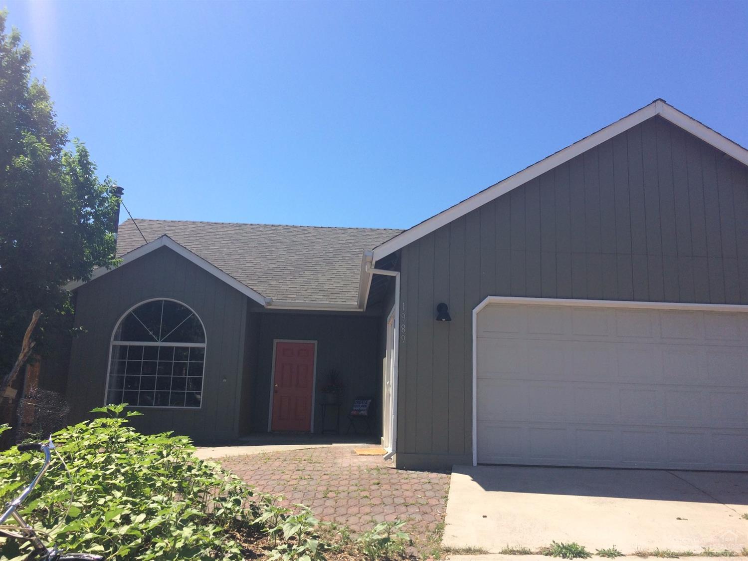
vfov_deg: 48.2
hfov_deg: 61.7
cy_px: 280
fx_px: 626
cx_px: 374
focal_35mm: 29
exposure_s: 1/1709
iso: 32
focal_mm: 4.15
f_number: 2.2
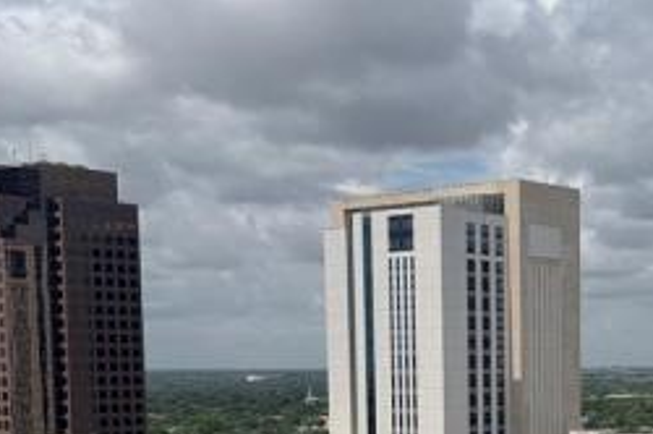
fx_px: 1304
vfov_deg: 18.2
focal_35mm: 72
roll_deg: +0.5
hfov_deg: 27.3
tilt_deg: -5.7
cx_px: 564
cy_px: 476
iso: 80
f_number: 1.78
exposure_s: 1/11905
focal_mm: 6.76
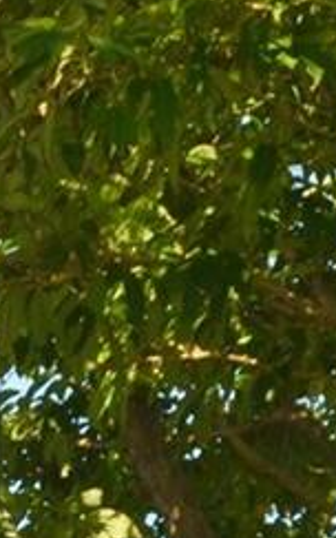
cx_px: -486
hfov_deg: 10.2
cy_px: 1137
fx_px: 1616
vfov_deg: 14.8
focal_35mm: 110
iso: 200
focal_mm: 11
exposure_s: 1/125
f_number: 5.6
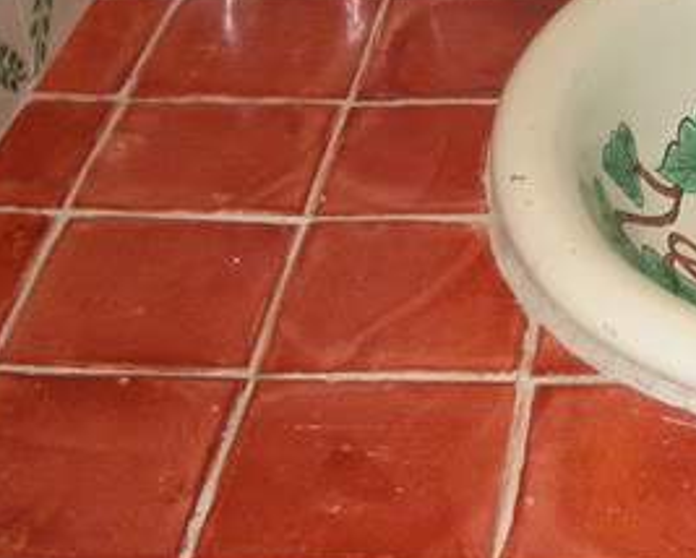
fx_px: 2288
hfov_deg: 16.1
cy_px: -130
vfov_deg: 13.5
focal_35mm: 111
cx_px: 972
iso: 100
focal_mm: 7.85
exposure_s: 1/60
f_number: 2.6
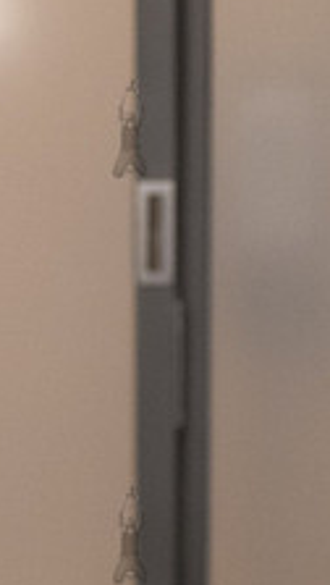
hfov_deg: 3.1
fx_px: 5907
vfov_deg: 5.6
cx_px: -603
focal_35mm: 381
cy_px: 589
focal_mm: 100
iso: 2500
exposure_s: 1/250
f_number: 4
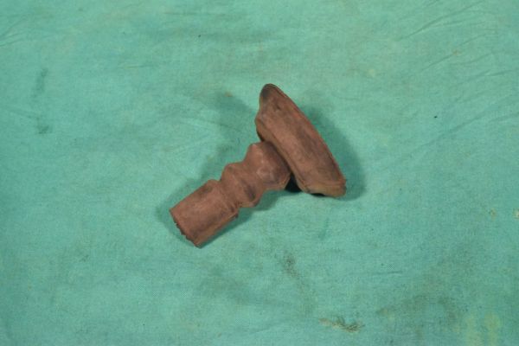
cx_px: 260
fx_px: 1189
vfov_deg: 16.6
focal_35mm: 82
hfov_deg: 24.6
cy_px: 173
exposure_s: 1/100
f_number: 29
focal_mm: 55
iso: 8000
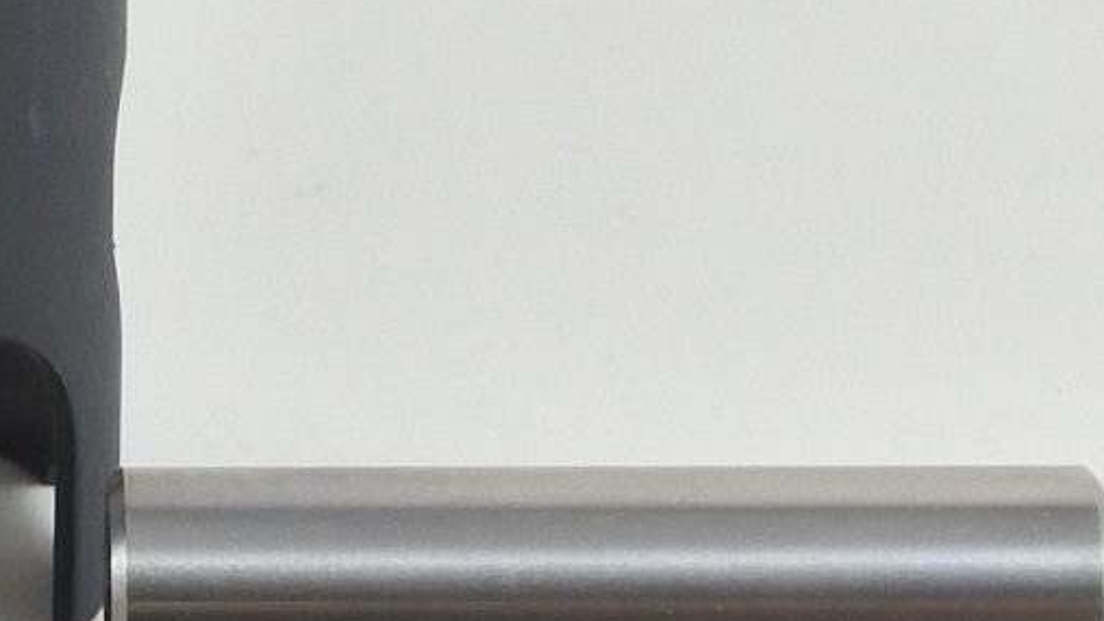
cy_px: 271
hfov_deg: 12.1
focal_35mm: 171
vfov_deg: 7.1
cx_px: -484
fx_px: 5007
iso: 500
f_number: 4.2
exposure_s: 1/125
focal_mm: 15.7
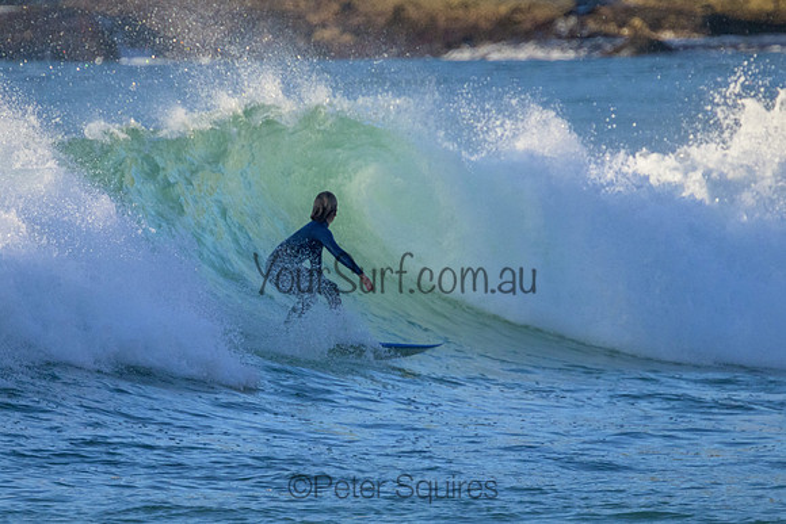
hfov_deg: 1.9
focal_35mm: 1098
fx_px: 23973
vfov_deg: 1.3
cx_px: 308
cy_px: 246
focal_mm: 800
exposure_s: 1/2000
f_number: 11
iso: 4000
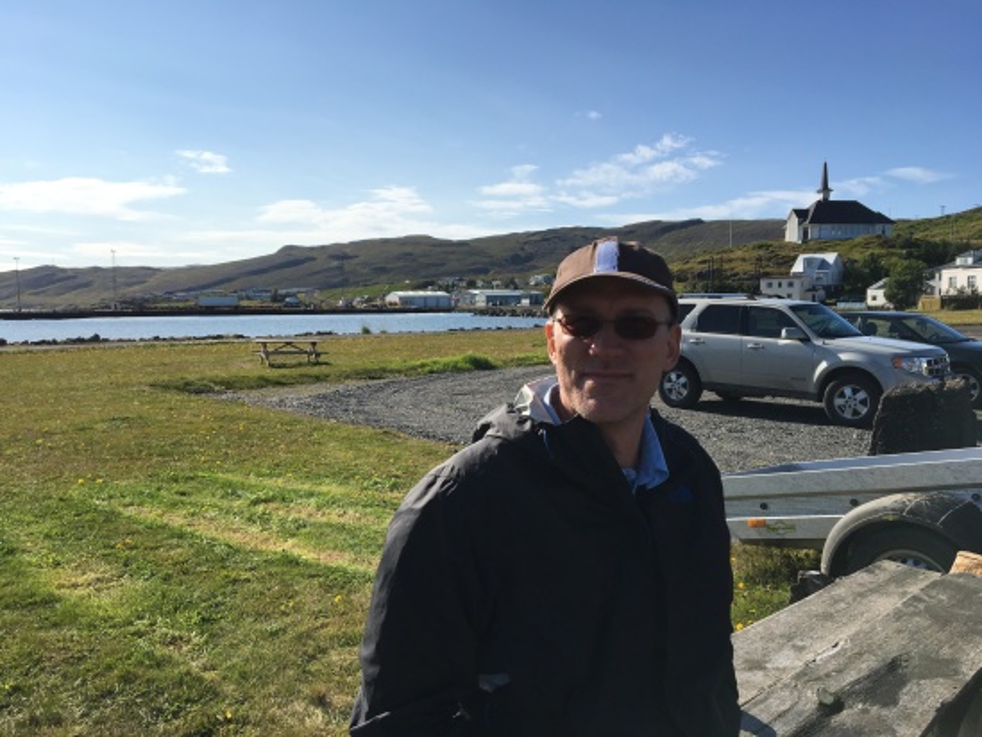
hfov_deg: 61.6
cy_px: 368
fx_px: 823
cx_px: 491
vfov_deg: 48.2
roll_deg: +1.0
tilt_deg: -4.6
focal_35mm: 29
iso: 25
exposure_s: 1/1972
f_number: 2.2
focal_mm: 4.15
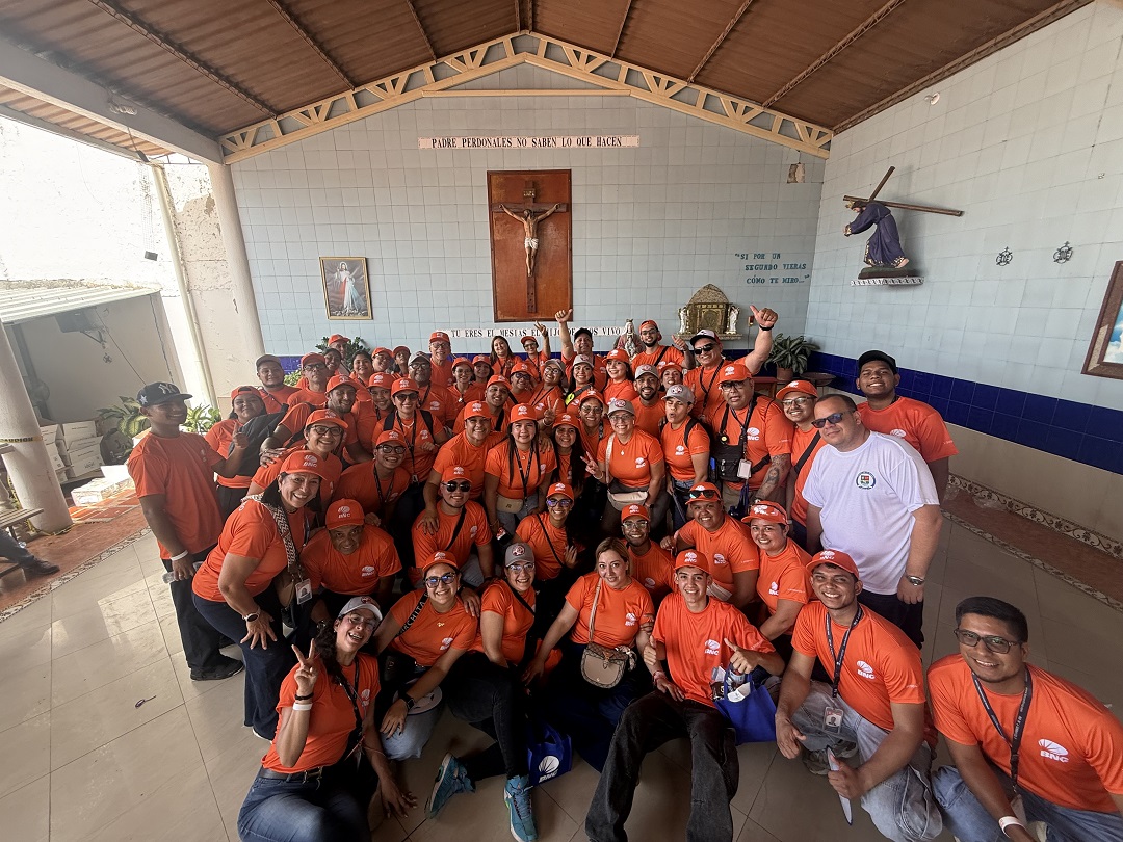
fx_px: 454
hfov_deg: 102.1
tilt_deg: -14.4
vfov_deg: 85.7
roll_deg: +0.7
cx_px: 562
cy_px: 421
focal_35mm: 14
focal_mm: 2.22
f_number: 2.2
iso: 100
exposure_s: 1/99
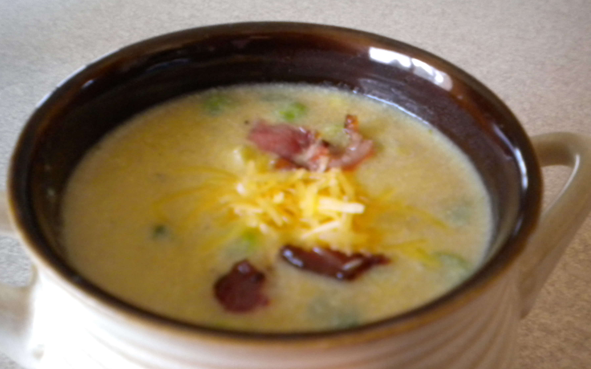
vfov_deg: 33.5
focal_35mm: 38
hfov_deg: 51.5
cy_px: 207
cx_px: 299
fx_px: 612
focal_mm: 6.3
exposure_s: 1/8.8
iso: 416
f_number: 3.1
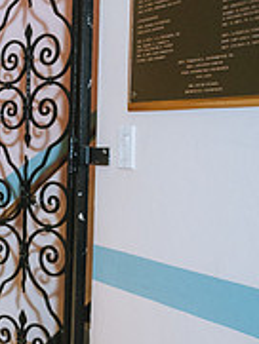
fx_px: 737
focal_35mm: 74
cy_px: 183
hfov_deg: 15.8
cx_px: -255
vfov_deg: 26.3
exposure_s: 1/200
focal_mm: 24
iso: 1250
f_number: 2.8
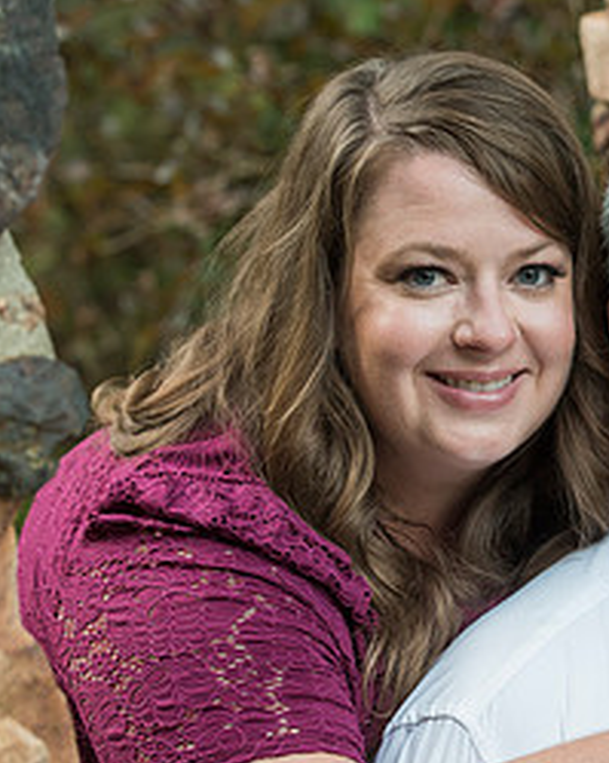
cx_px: 753
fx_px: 5027
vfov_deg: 8.7
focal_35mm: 223
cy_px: 385
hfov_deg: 6.9
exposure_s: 1/80
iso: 640
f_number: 4
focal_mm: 102
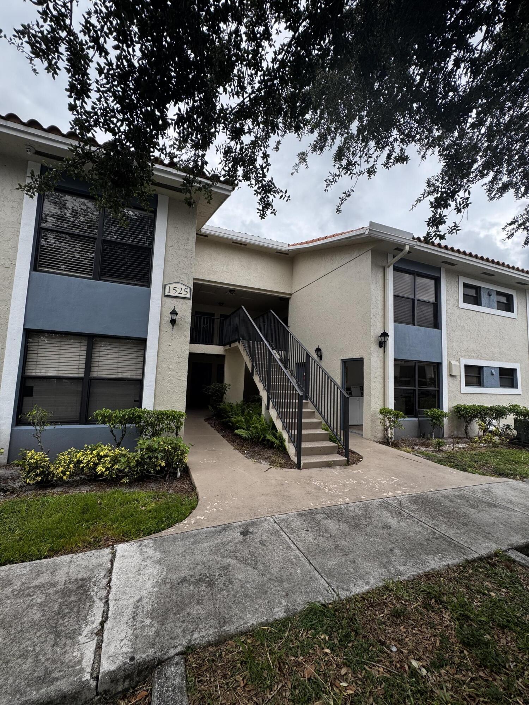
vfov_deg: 102.1
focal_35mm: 14
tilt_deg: +5.1
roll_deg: -2.2
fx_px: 285
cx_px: 264
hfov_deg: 85.7
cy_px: 352
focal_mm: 2.22
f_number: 2.2
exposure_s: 1/181
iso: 40
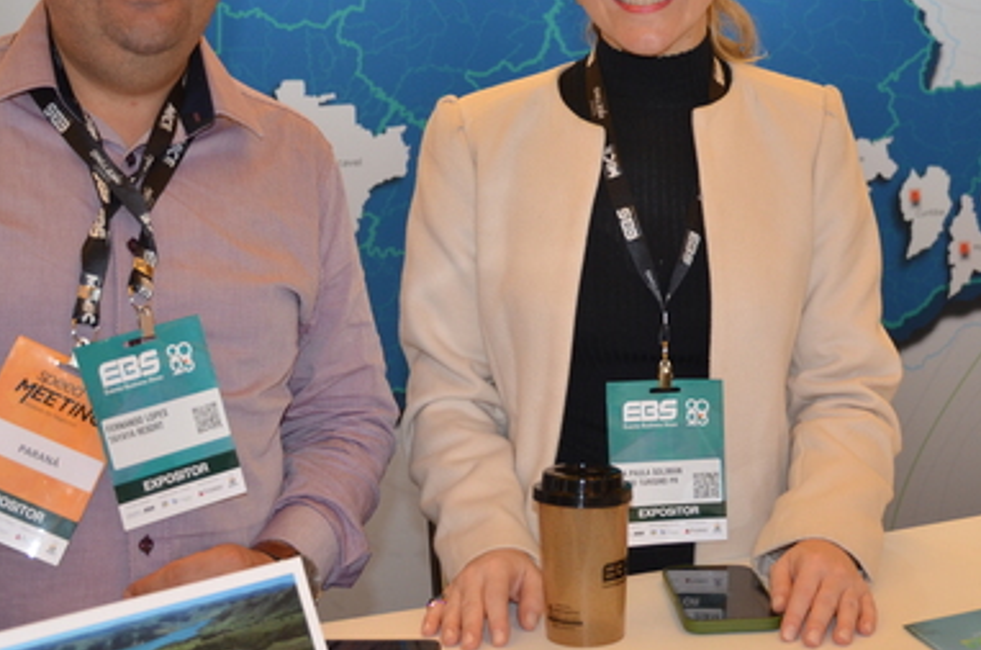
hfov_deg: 30.5
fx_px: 1795
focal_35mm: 66
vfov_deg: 20.4
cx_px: 560
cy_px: 175
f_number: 3.8
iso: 400
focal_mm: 24
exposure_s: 1/60
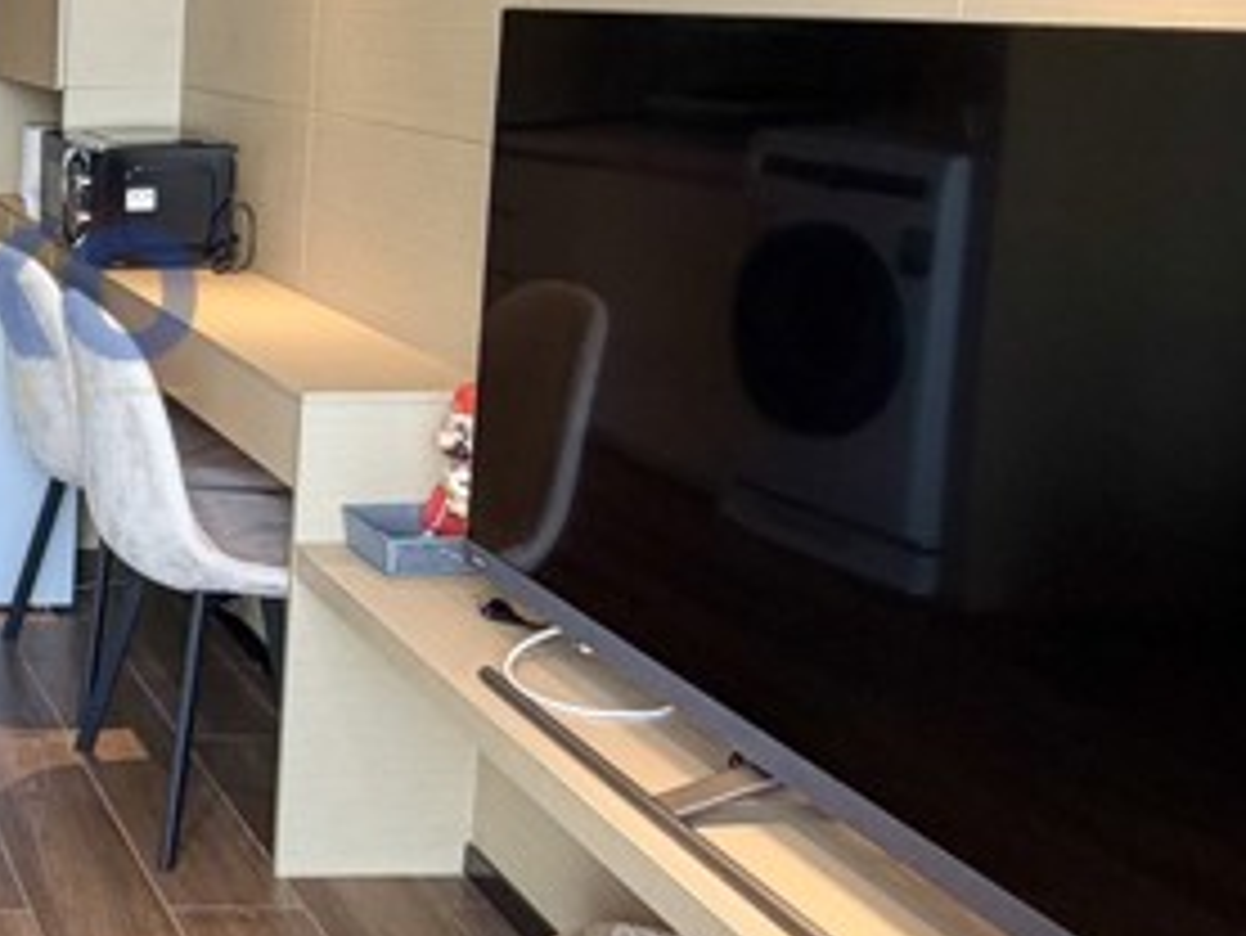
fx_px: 1801
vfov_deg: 28.9
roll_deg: +1.2
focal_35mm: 50
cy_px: 284
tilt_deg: -9.6
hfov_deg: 30.6
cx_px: -344
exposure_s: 1/100
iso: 125
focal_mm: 2.22
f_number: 2.2
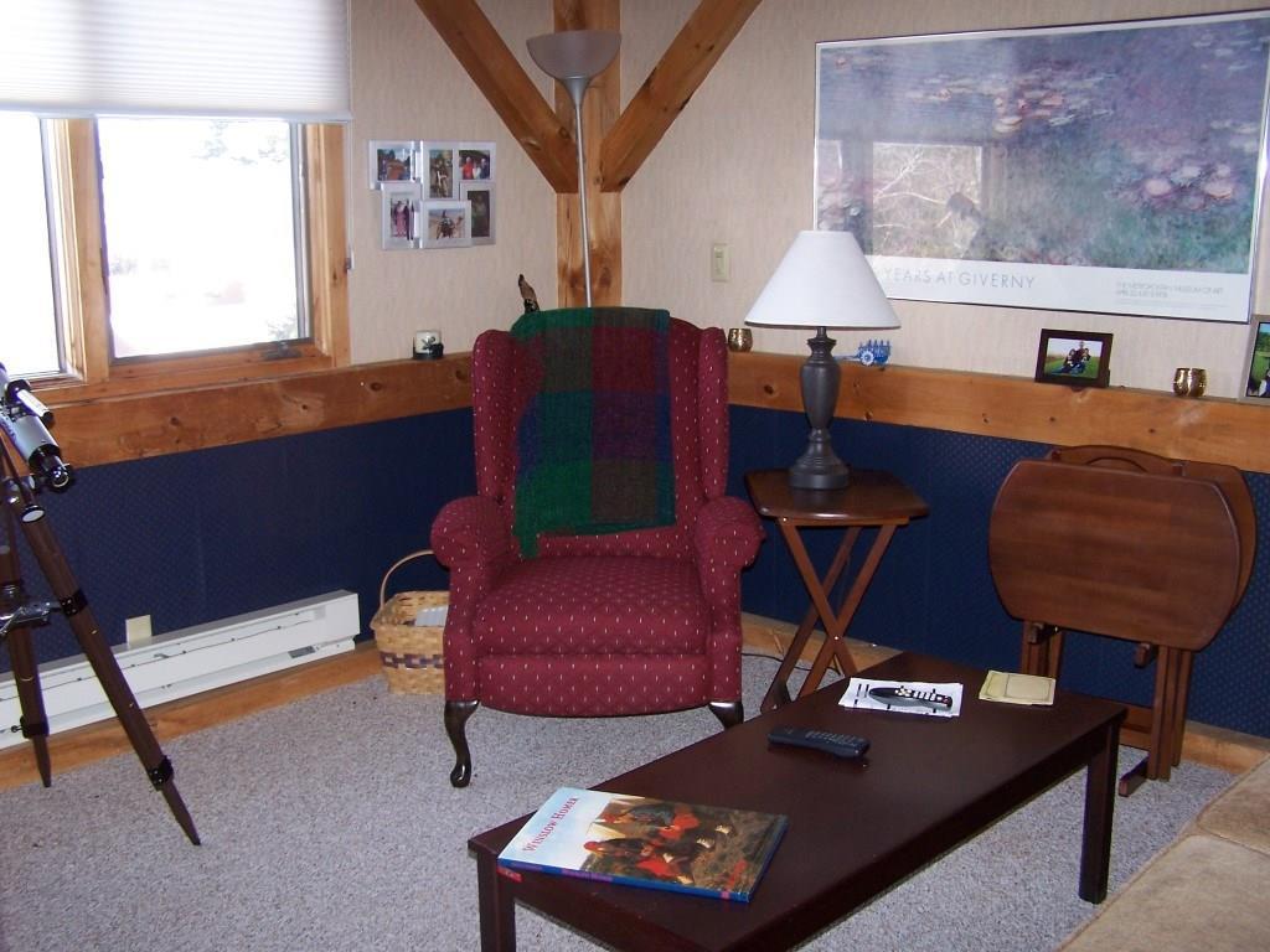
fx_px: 1394
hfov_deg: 49.0
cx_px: 635
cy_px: 476
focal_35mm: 38
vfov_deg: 37.7
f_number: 2.8
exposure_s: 1/60
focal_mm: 6.3
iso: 140
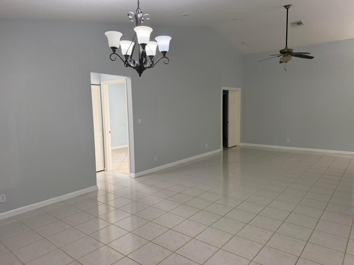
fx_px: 245
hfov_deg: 71.6
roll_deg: +2.0
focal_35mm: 24
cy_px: 132
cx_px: 177
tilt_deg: -5.5
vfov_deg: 56.8
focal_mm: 6.76
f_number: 1.78
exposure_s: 1/129
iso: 200
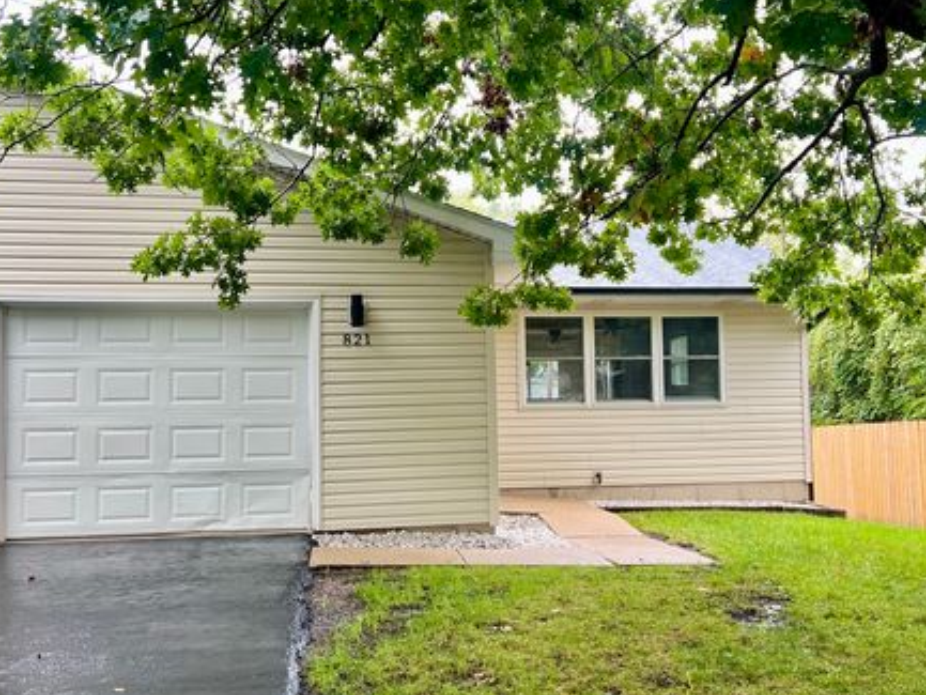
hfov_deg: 59.8
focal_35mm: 30
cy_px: 341
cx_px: 513
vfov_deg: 46.8
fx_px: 803
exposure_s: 1/121
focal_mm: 5.7
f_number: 1.5
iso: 64
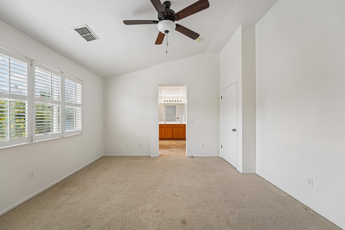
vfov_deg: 81.2
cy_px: 115
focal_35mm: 14
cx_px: 172
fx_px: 134
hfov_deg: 104.3
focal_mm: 14
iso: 500
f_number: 8
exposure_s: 1/30
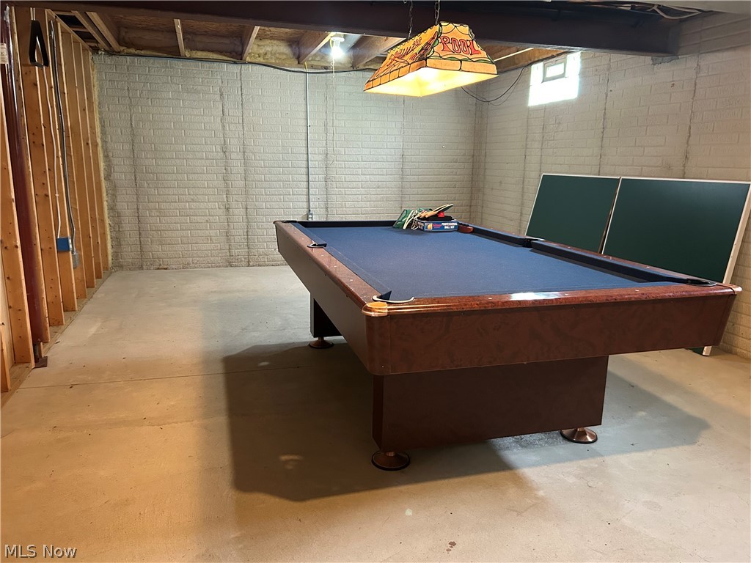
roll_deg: -0.9
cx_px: 376
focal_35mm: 26
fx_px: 564
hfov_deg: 67.3
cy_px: 282
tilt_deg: -12.8
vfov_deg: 53.1
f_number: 1.5
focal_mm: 5.7
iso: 500
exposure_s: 1/60
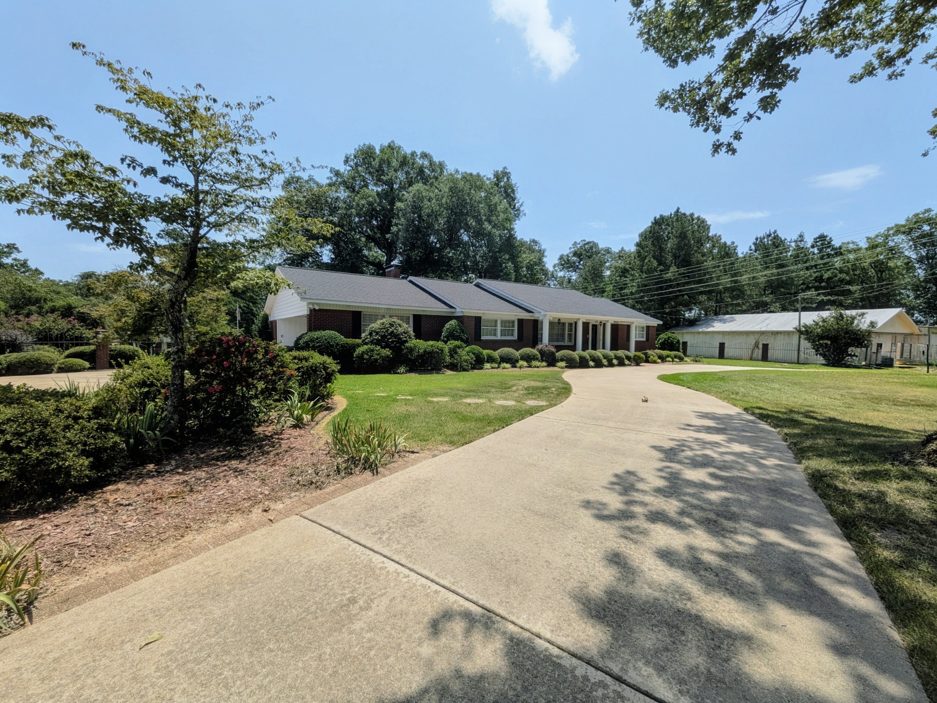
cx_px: 468
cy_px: 352
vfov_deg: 85.7
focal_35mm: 14
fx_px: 379
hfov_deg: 102.1
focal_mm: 1.85
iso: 48
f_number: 2.2
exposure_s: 1/2188
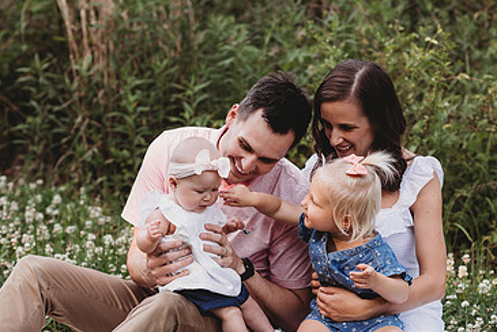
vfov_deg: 10.2
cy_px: 252
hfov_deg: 15.2
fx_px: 1865
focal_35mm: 135
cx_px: 240
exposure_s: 1/200
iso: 100
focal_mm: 85
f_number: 2.8
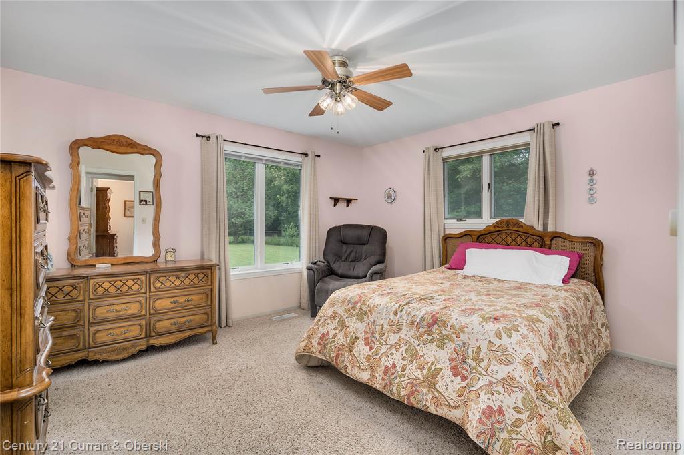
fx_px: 304
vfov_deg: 73.7
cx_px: 342
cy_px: 228
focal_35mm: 16
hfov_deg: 96.8
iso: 400
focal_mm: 16
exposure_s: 1/125
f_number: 7.1
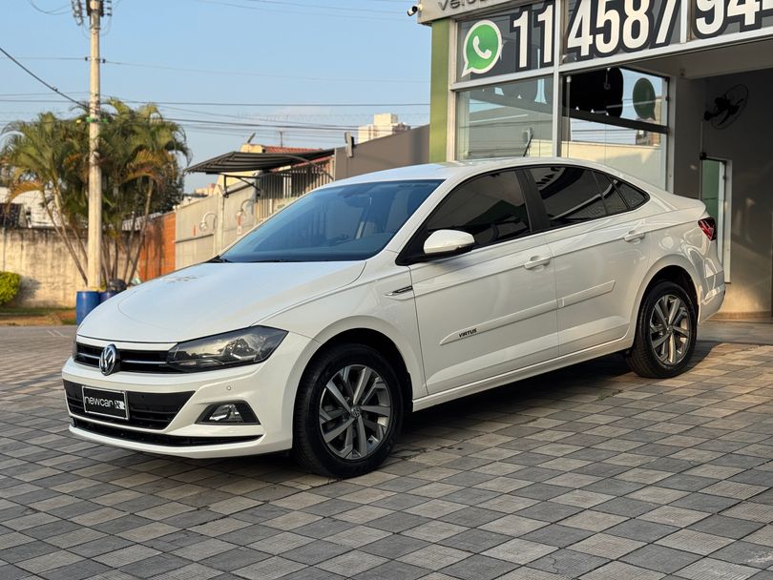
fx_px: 1072
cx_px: 386
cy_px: 290
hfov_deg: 39.6
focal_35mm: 48
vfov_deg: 30.3
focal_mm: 6.76
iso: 64
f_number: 1.78
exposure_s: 1/1770
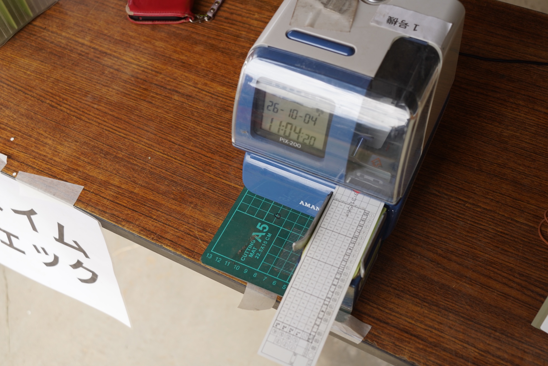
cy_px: 183
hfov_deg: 48.5
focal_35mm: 40
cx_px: 274
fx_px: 609
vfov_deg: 33.4
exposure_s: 1/640
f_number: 5
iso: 320
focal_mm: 40
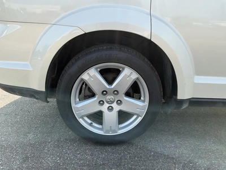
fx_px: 183
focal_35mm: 28
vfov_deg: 49.7
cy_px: 85
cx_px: 113
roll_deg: -2.5
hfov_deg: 63.4
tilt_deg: -18.5
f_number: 1.8
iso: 25
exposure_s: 1/562
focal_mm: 3
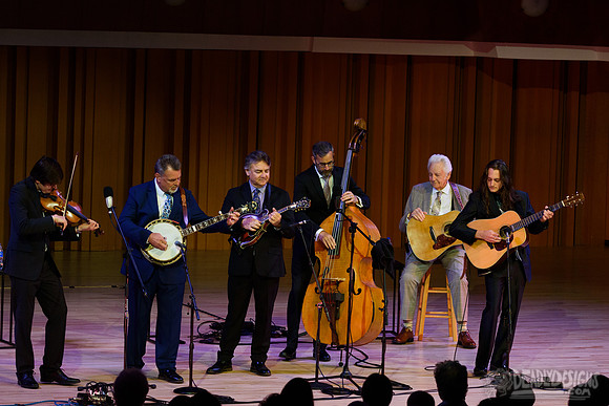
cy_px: 203
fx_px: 2664
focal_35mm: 157
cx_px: 313
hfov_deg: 13.0
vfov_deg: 8.7
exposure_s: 1/320
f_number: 5
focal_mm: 150
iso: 2500
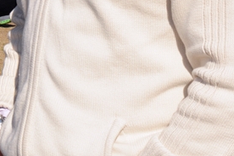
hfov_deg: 11.1
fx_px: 1157
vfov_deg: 7.6
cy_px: -82
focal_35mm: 178
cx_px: -124
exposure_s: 1/200
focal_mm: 48
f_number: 22
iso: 400
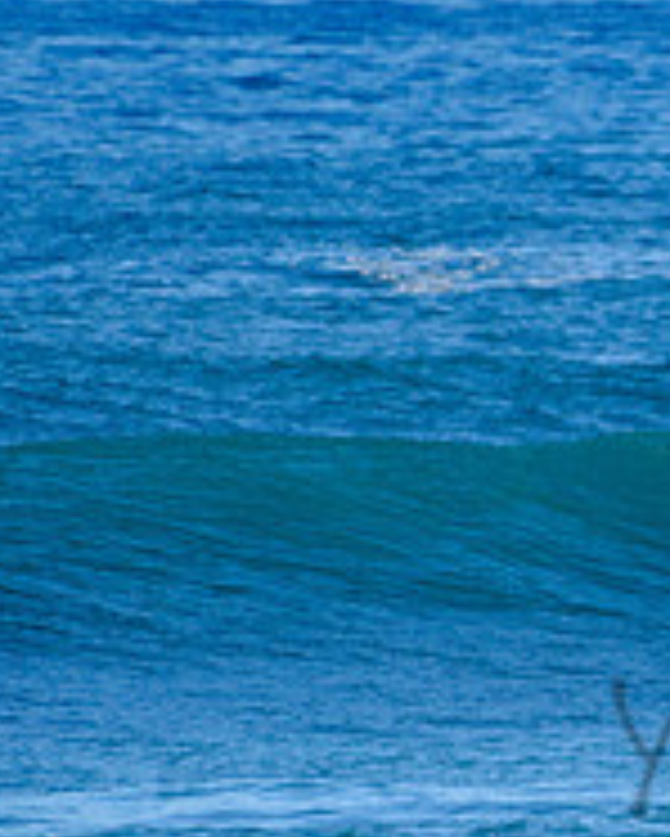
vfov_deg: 1.1
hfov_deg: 0.9
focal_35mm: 1797
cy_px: 580
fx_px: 44505
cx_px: 1370
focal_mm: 500
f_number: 5.6
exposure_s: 1/2000
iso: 200
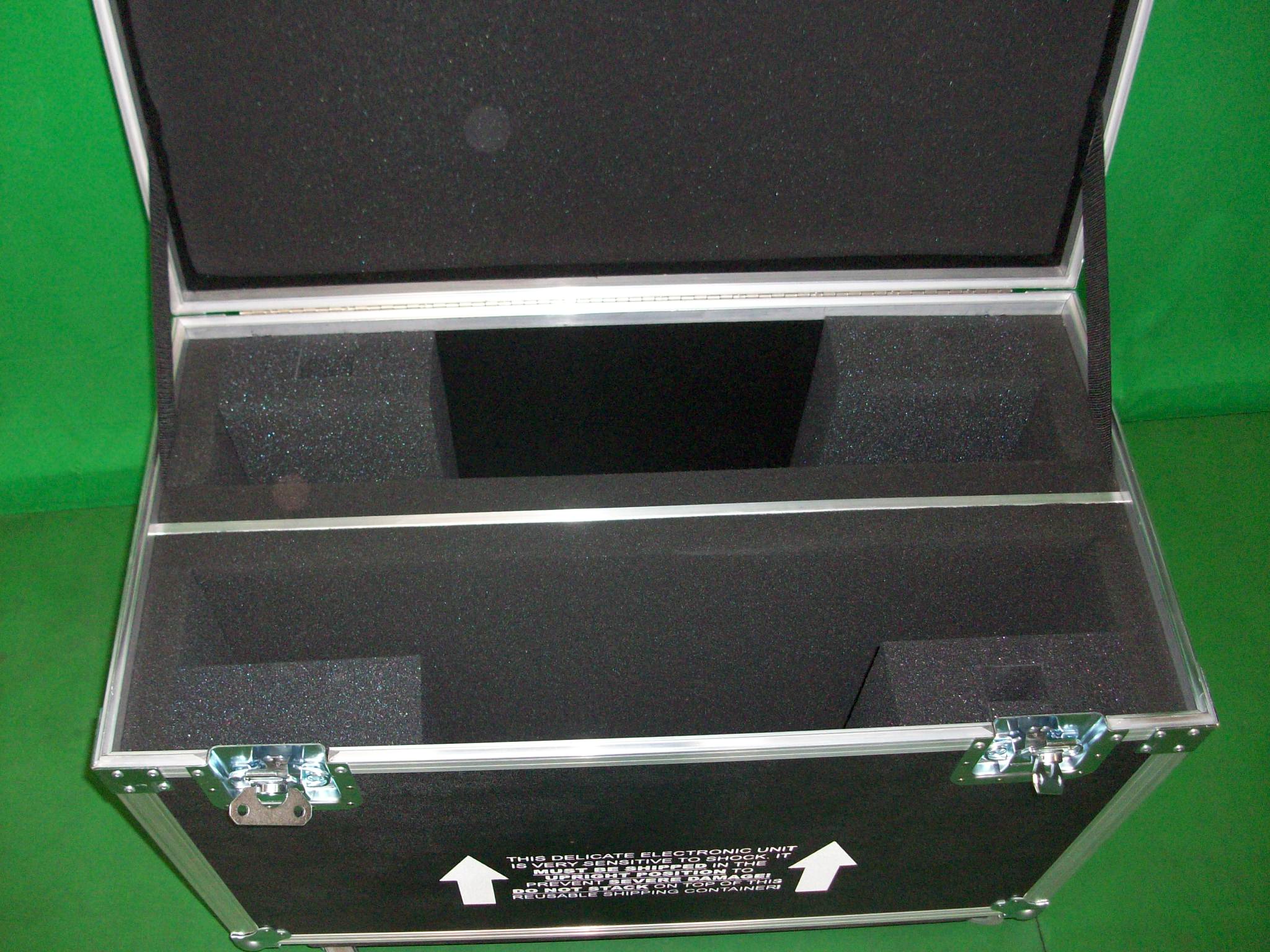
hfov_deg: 54.0
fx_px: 1247
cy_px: 476
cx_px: 635
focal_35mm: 34
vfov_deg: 41.8
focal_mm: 5.7
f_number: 2.8
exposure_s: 1/60
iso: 160
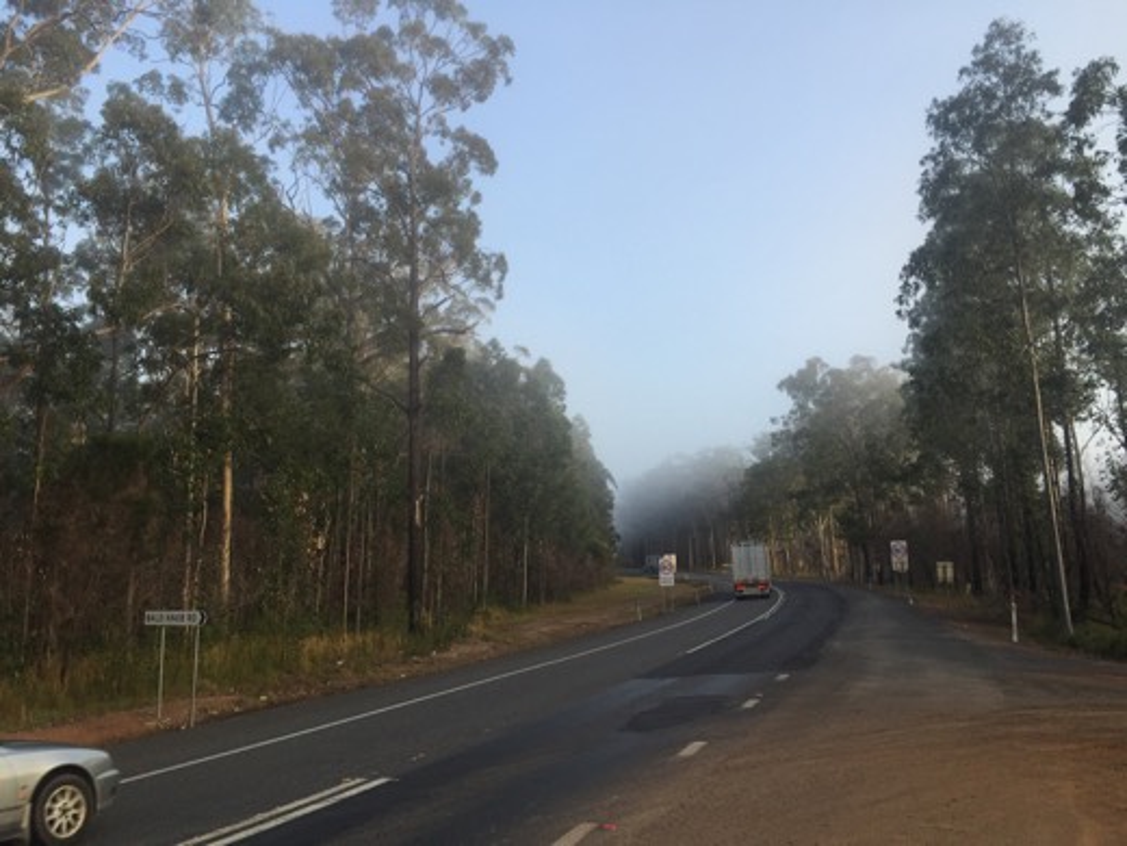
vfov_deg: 48.2
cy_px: 423
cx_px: 564
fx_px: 944
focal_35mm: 29
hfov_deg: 61.7
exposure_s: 1/527
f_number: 2.2
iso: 32
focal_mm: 4.15
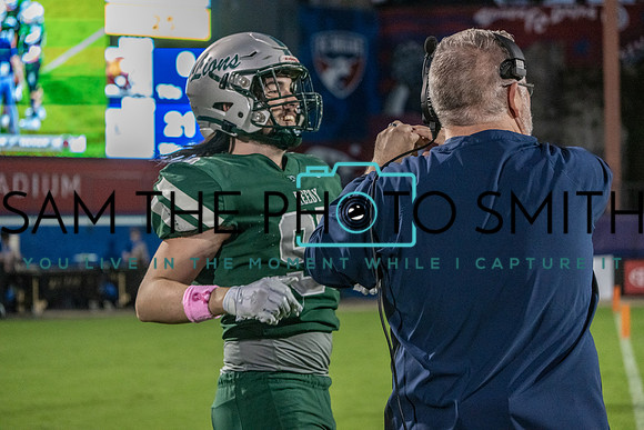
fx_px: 1789
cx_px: 322
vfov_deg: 13.7
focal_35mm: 100
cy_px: 215
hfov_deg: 20.4
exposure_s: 1/1250
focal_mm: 100
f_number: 4.5
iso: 8000
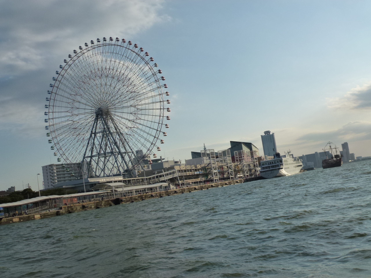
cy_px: 139
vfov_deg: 35.1
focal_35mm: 41
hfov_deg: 45.8
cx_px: 186
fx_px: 439
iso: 160
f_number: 3.9
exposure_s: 1/2000
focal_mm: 7.4
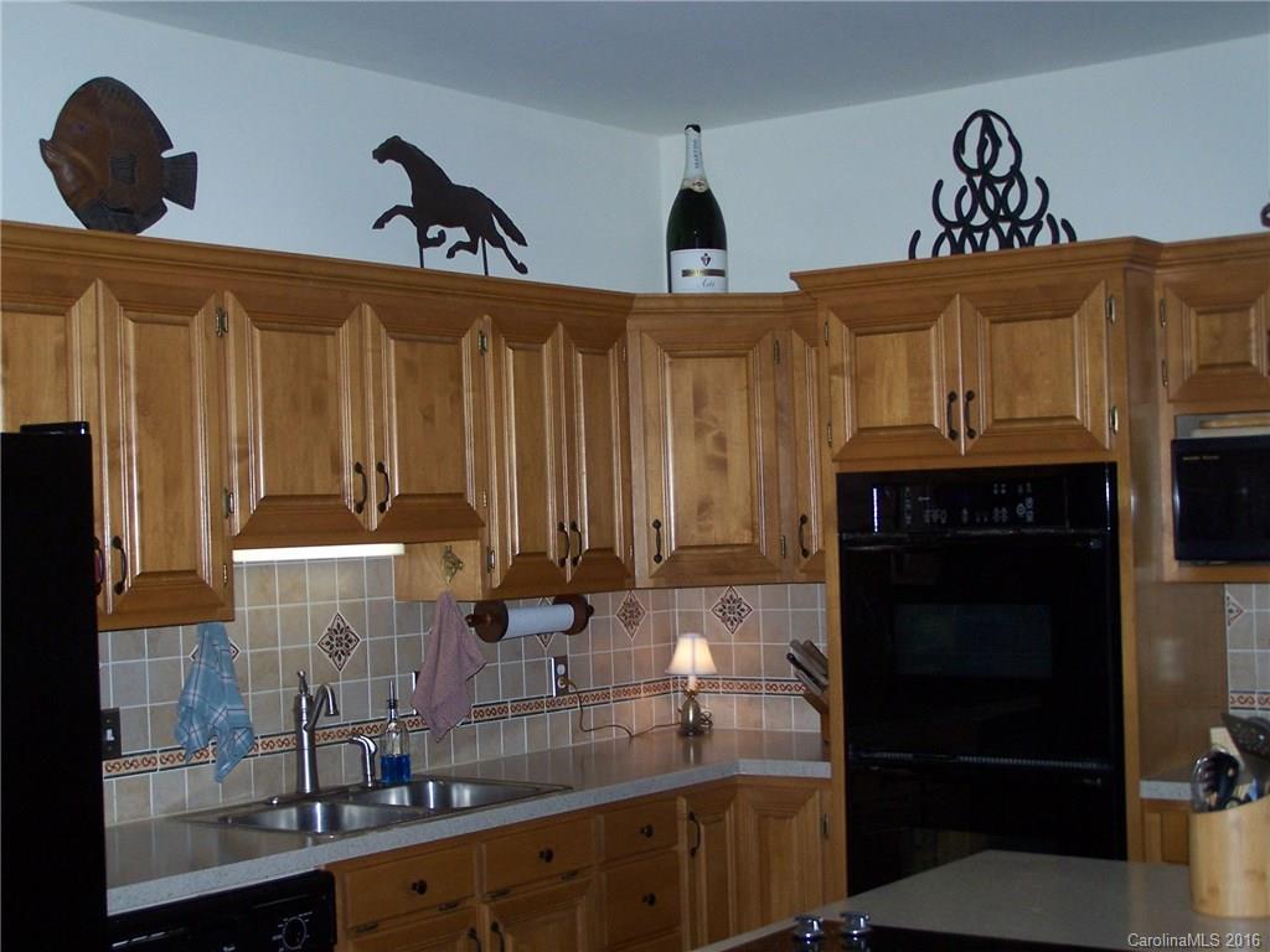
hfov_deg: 34.3
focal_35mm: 56
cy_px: 476
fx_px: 2055
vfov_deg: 26.1
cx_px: 635
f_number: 3.1
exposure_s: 1/60
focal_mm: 9.3
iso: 140
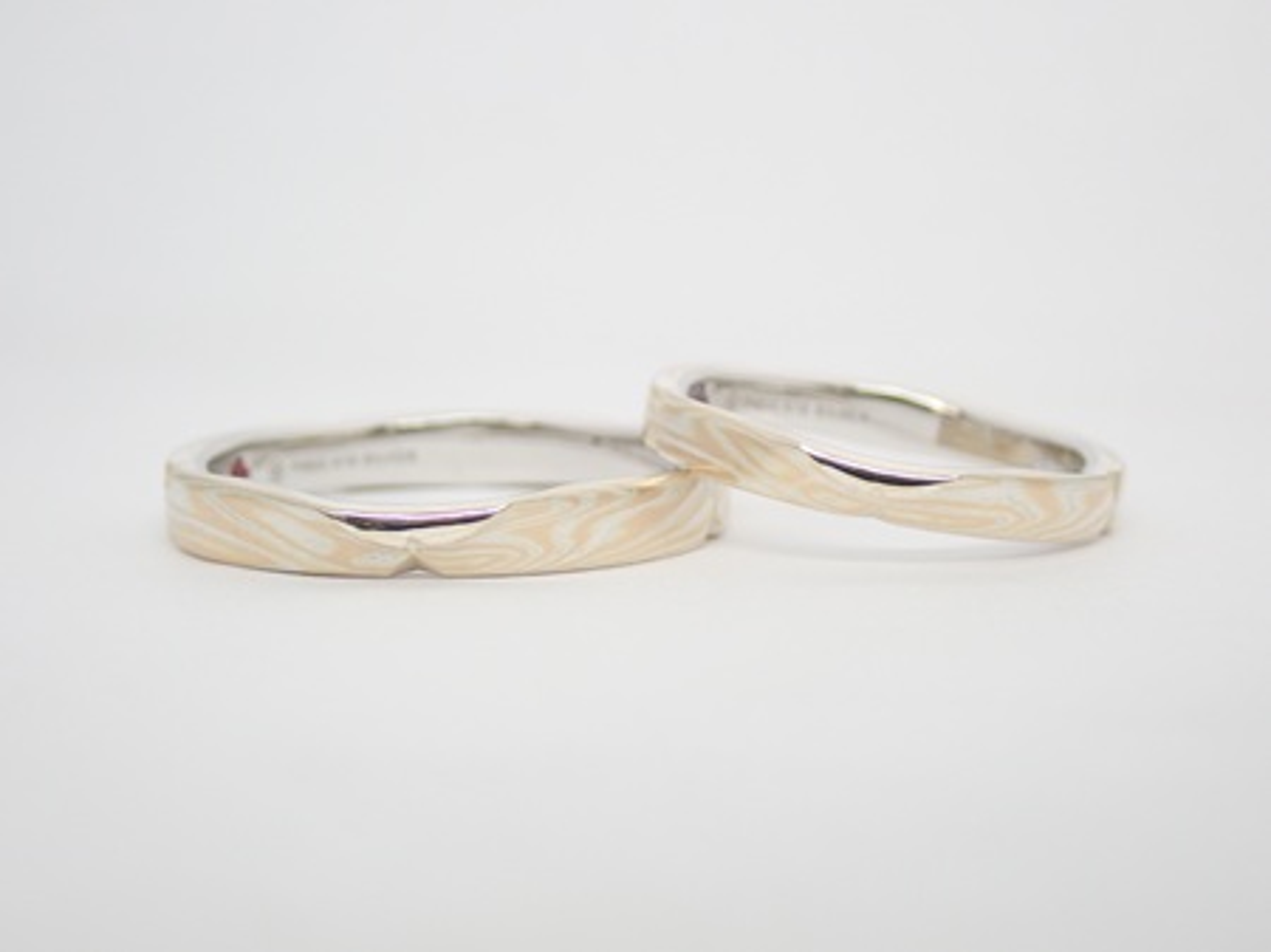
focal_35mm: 77
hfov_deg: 25.3
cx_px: 636
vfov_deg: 19.1
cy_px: 476
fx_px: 2826
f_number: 4.1
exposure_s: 1/100
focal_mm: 13.65
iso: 200
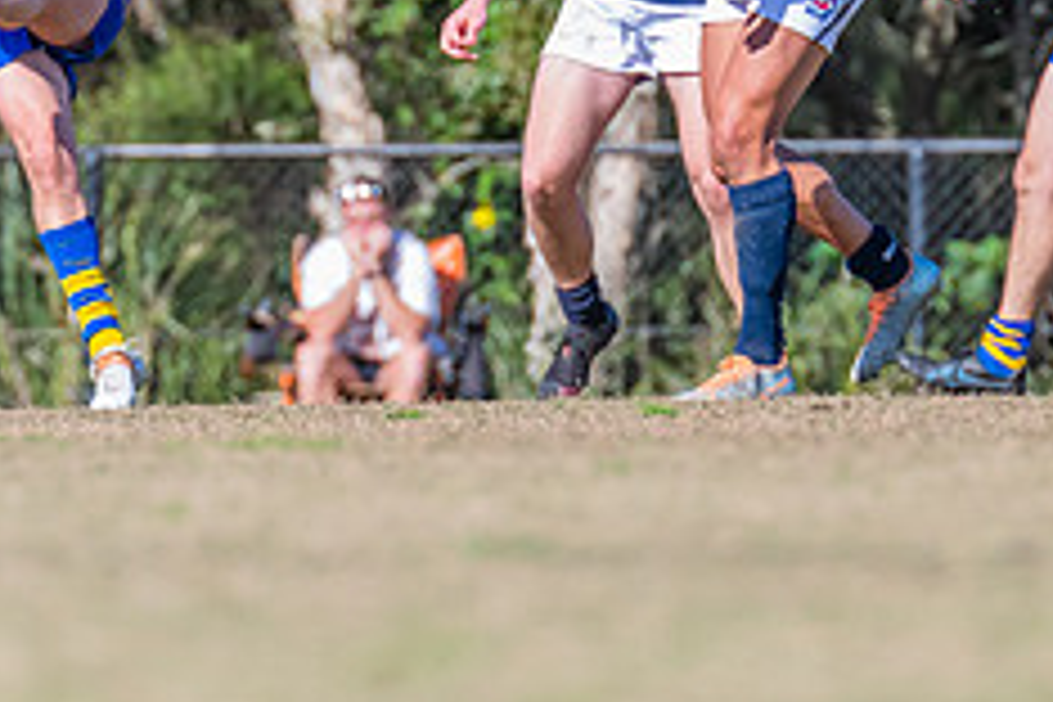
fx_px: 36794
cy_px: -104
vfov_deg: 1.1
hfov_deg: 1.6
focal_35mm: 1258
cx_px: 163
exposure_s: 1/2000
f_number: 7.1
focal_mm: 420
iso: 800
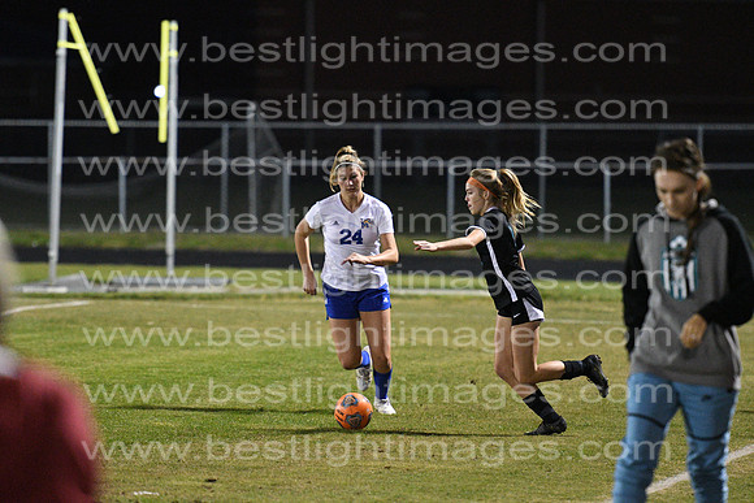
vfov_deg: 5.0
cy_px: 252
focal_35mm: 278
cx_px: 377
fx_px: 5813
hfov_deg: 7.4
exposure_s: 1/800
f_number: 2.8
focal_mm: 185
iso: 8000
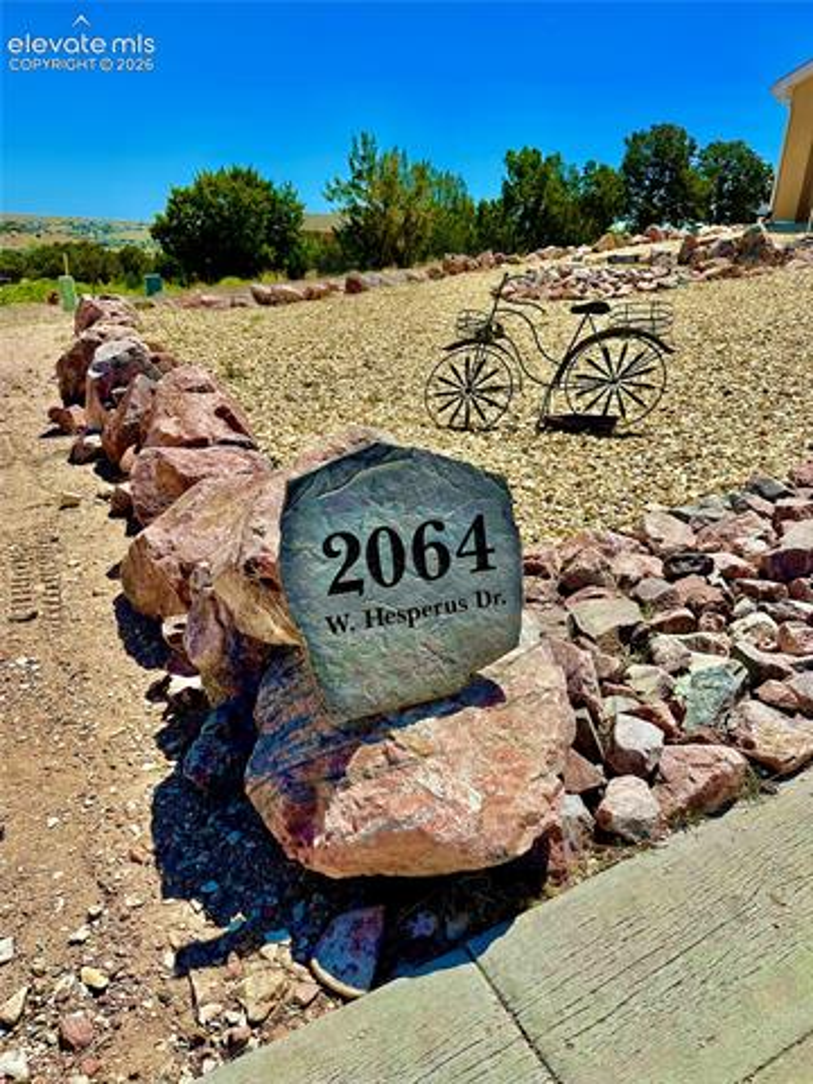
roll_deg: -2.6
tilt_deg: -21.4
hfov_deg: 56.8
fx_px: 752
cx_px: 406
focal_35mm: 24
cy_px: 542
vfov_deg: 71.6
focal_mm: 6.86
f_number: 1.78
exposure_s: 1/7576
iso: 80
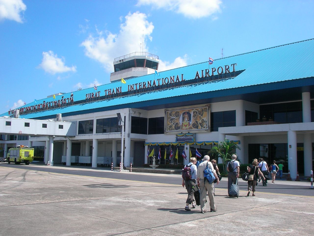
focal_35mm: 38
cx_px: 157
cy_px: 118
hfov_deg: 49.0
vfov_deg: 37.7
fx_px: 345
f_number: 7
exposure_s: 1/174
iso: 50
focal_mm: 6
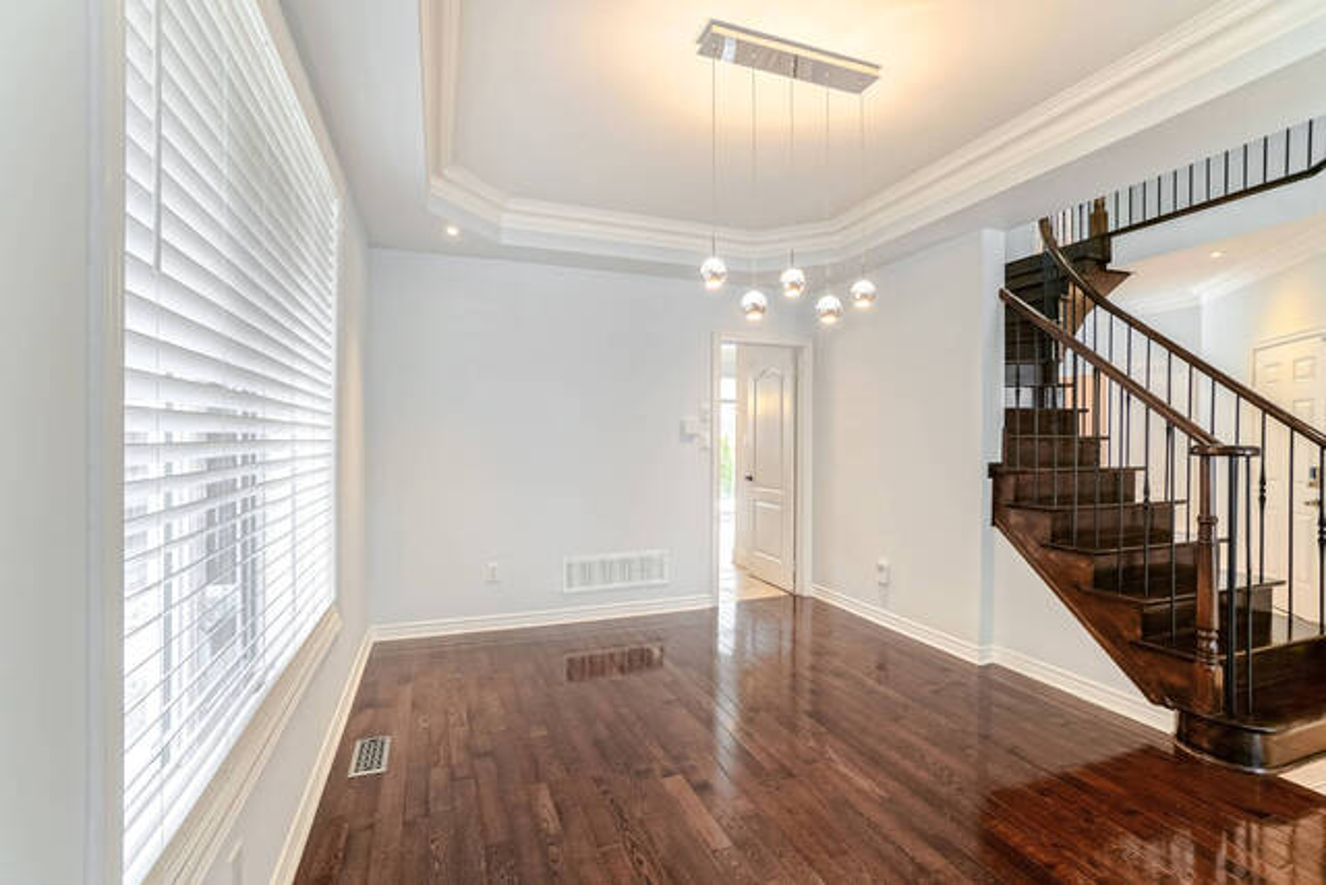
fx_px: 553
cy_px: 442
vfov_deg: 77.4
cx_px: 663
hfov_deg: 100.4
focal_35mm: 15
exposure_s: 1/8
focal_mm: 10
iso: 200
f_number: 7.1
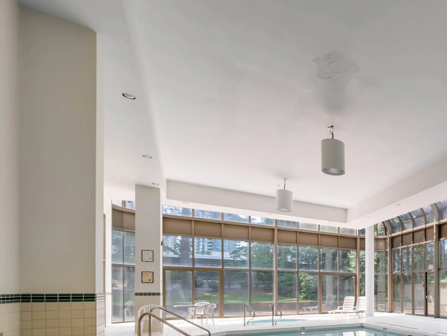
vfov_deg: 52.1
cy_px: 282
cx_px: 455
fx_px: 310
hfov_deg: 54.2
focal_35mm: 24
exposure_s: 1/320
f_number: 6.3
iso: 100
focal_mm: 12
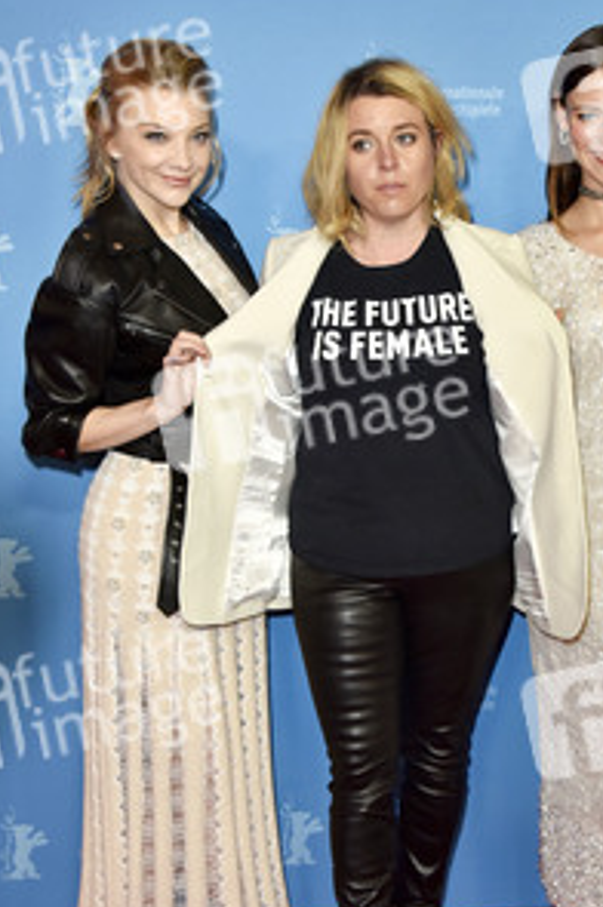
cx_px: 400
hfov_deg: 23.6
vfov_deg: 34.9
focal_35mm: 57
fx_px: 1435
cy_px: 553
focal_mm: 42
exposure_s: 1/125
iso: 800
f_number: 5.6
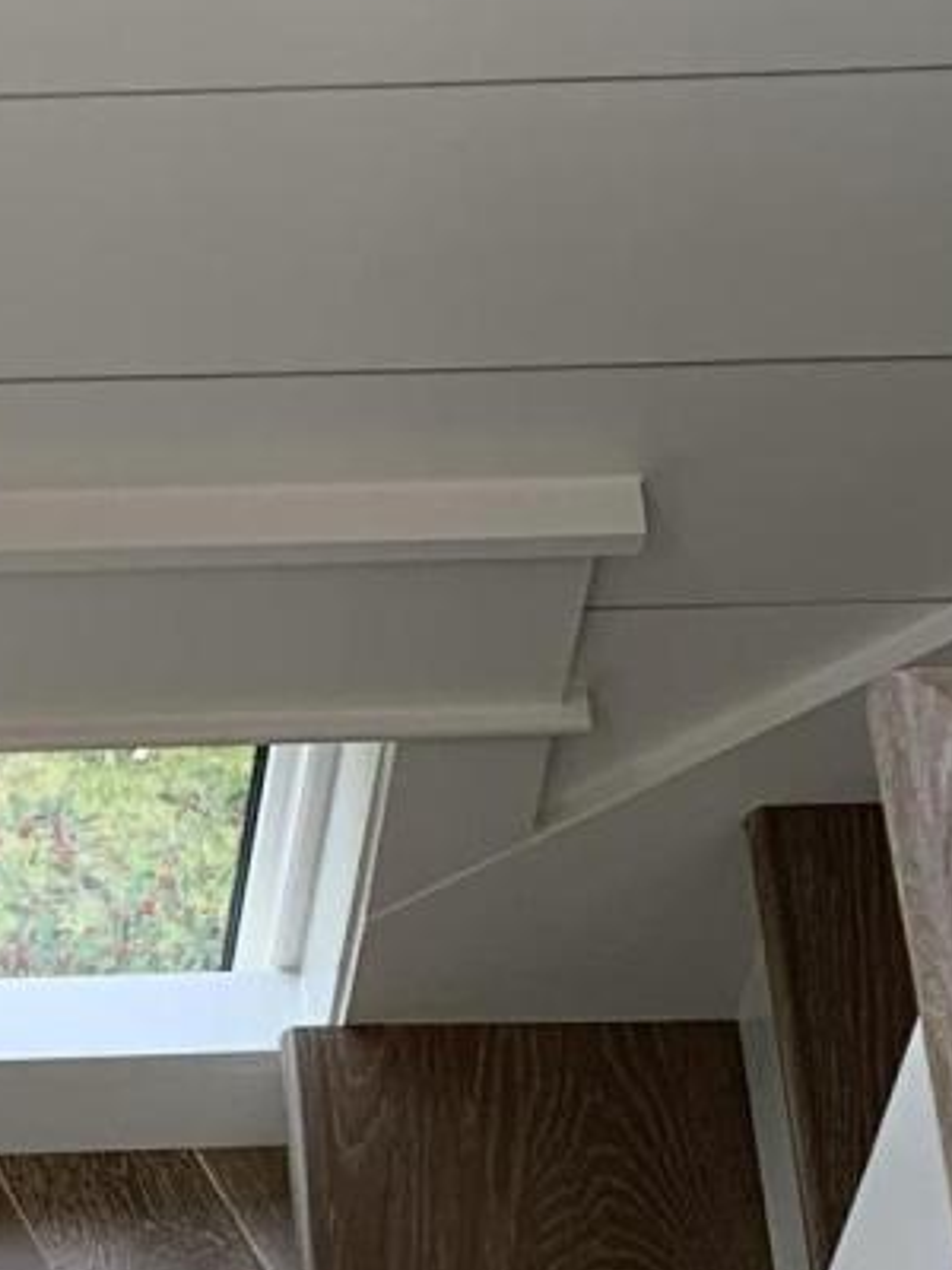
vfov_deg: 13.8
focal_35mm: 130
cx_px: -689
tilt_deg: -61.9
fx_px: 4767
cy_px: 2159
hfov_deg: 10.8
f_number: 1.8
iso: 40
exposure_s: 1/121
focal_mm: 4.25
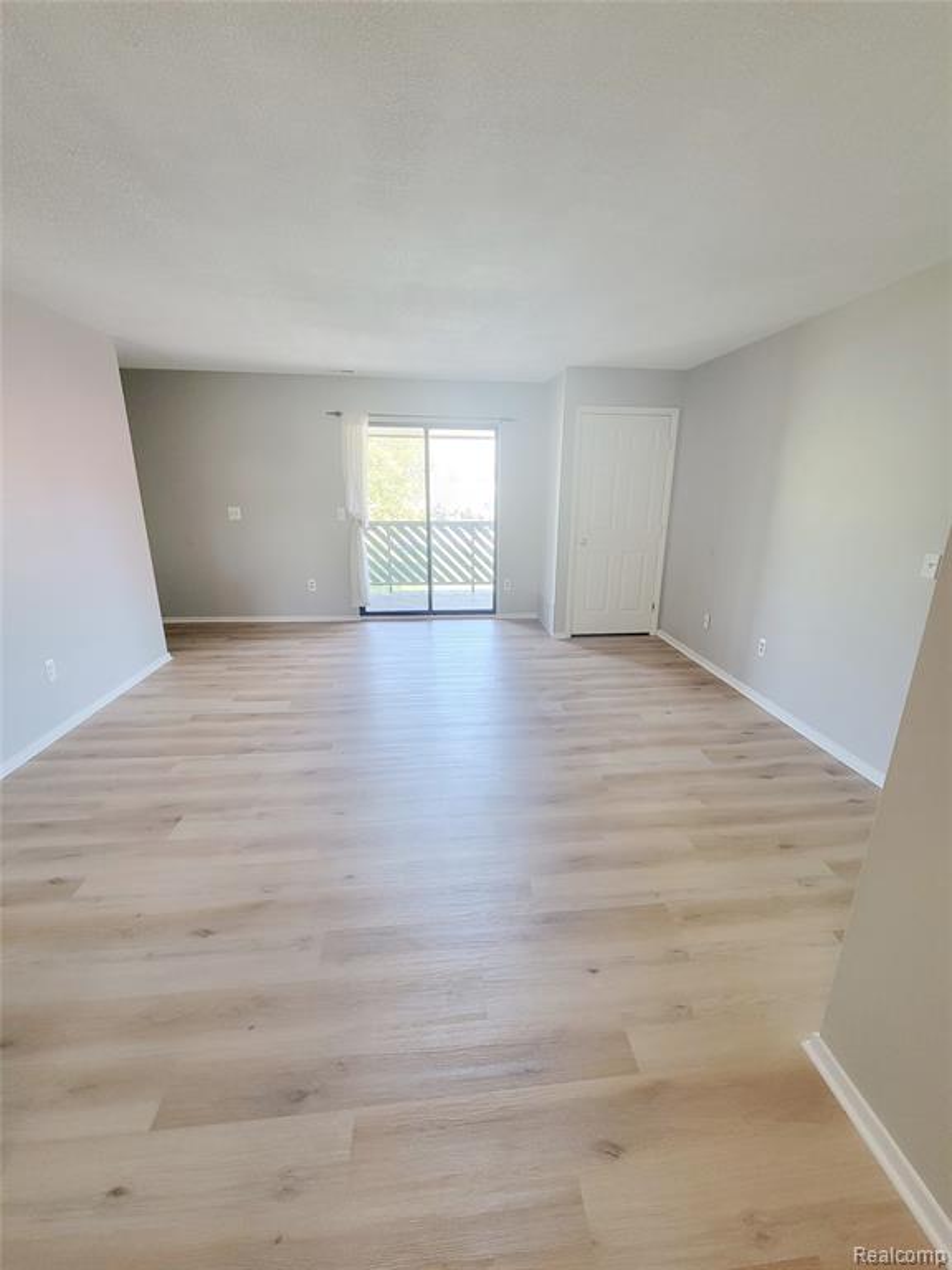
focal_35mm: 13
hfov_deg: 89.9
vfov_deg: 106.2
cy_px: 635
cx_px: 476
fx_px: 477
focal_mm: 2.2
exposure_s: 1/60
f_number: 2.2
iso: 320
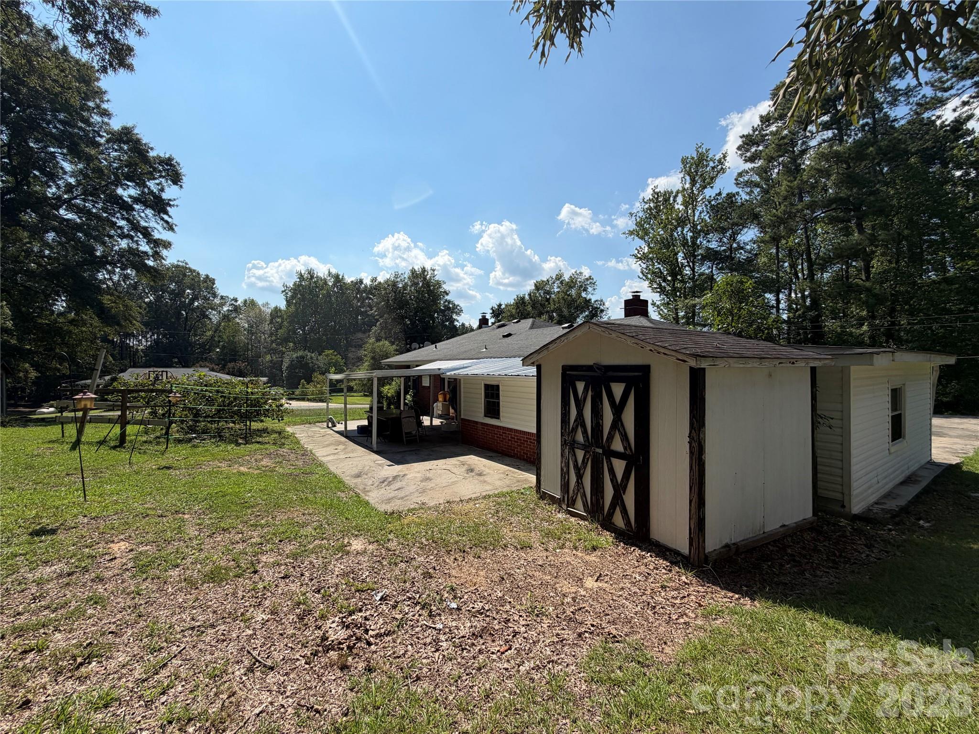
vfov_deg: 85.7
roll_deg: +0.8
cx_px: 490
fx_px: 396
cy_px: 367
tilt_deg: -0.1
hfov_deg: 102.1
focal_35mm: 14
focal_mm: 2.22
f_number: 2.2
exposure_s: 1/1285
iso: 20
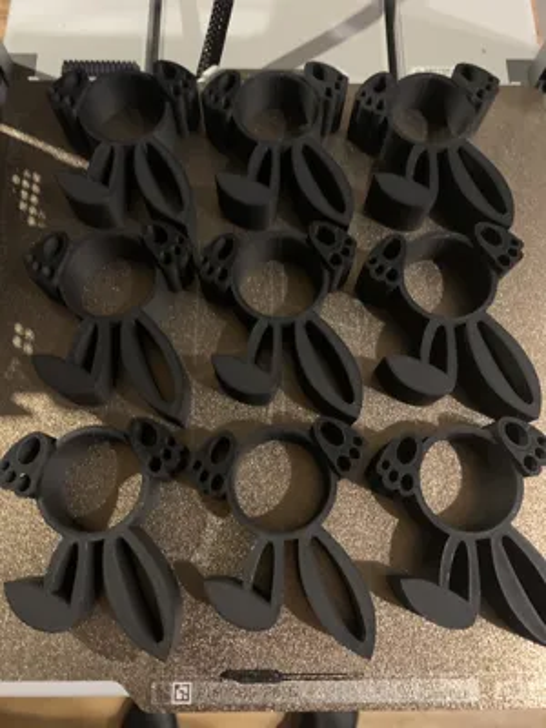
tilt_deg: -72.0
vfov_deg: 67.3
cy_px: 364
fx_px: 547
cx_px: 273
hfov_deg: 53.1
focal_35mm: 26
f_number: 1.8
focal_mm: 4.25
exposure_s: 1/17
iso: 800
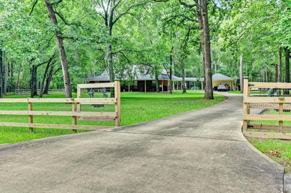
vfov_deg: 37.8
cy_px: 94
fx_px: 283
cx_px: 165
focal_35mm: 35
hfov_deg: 54.3
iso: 400
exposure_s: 1/160
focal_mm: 30
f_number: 8
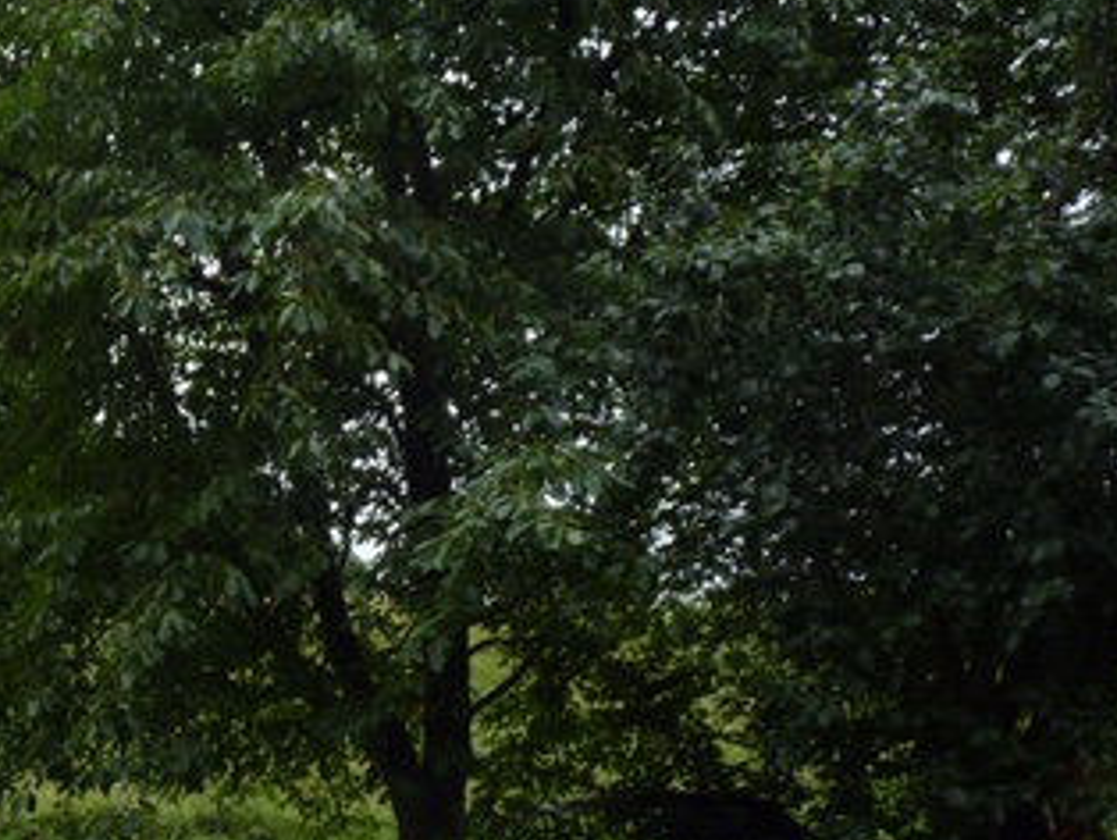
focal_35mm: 55
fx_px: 1776
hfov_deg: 32.6
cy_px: 569
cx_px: 50
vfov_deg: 26.4
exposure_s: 1/320
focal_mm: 4.8
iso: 80
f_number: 3.2
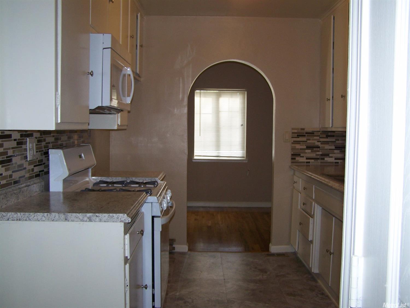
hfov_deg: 49.0
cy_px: 154
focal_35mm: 38
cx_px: 205
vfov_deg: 37.7
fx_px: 450
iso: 80
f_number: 2.8
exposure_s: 1/60
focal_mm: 6.3
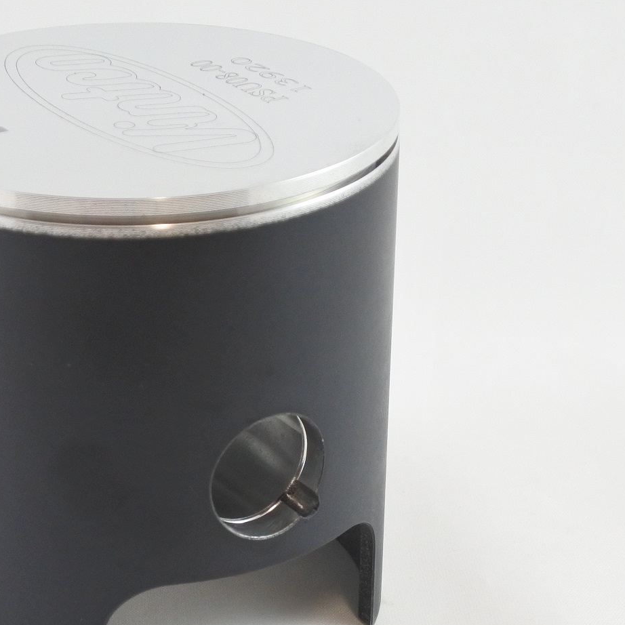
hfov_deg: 20.4
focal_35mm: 84
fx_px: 1716
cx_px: 126
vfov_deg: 20.6
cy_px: 355
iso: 640
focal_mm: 16.8
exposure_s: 1/125
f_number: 4.5
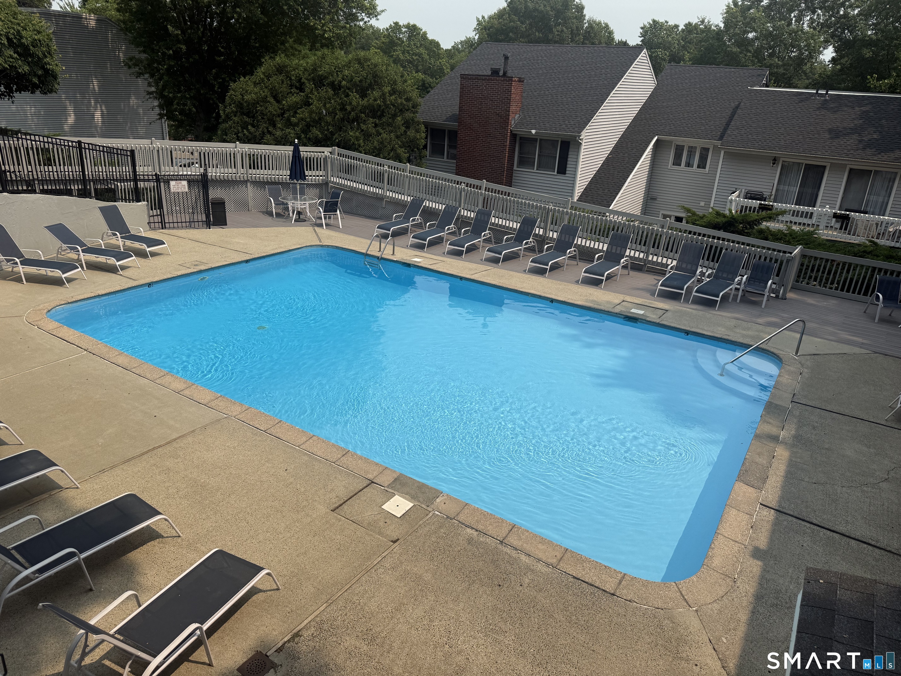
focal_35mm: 24
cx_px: 450
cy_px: 338
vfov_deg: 56.8
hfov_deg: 71.6
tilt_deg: -20.1
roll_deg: -4.0
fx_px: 625
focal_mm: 6.76
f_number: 1.78
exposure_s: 1/6173
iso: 80
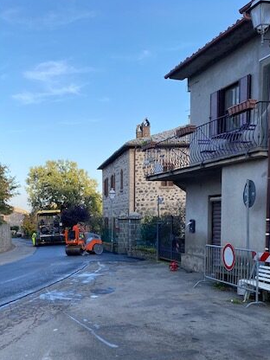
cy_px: 266
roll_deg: +0.2
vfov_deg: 45.3
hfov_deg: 35.5
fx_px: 416
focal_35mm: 40
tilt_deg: -5.3
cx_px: 81
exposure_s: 1/644
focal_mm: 4.25
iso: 32
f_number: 1.8
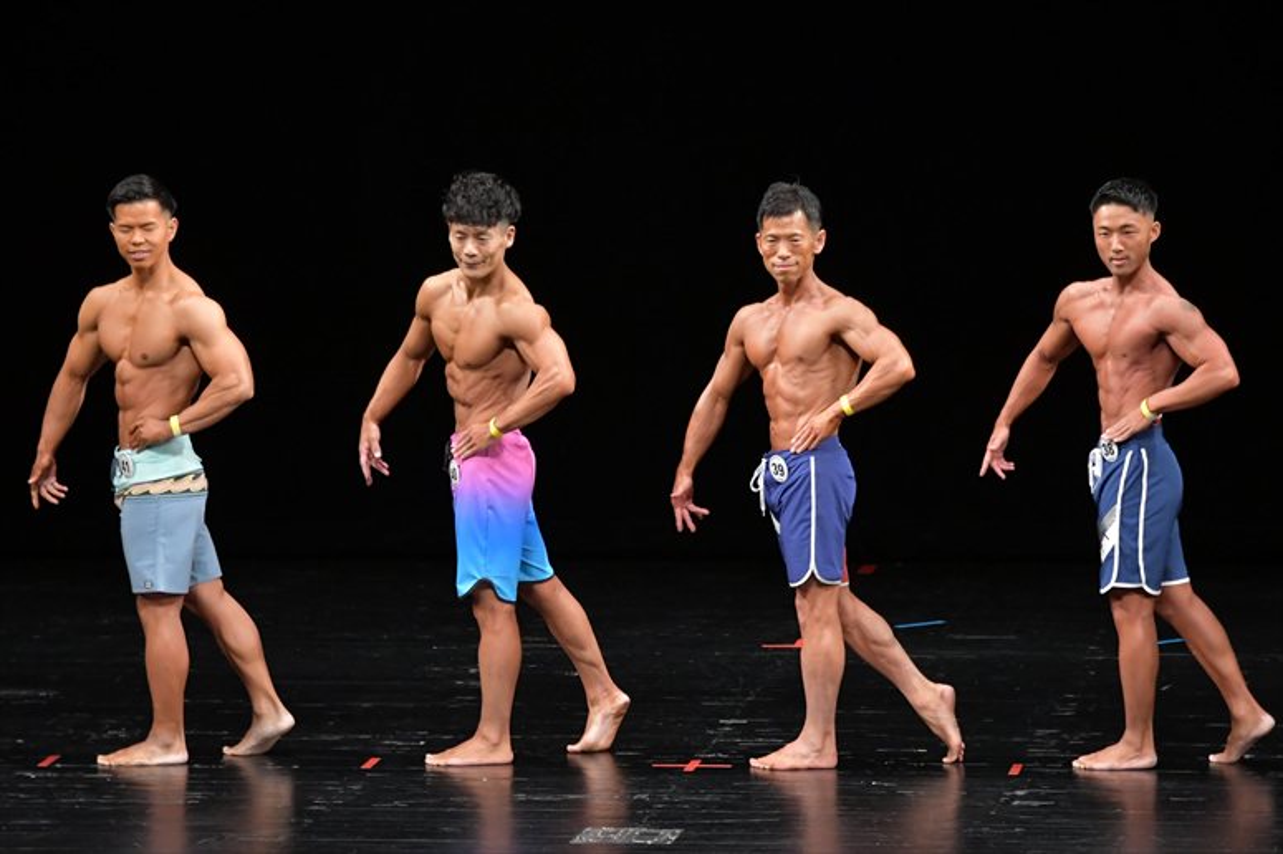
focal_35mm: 240
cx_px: 642
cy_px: 427
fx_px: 8549
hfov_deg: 8.6
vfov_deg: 5.7
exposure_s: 1/400
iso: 3200
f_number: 5.6
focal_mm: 160
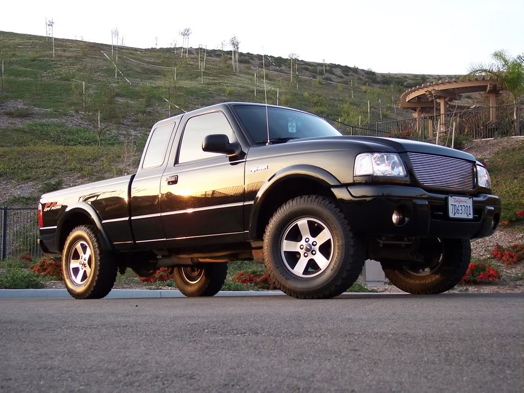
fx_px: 787
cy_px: 196
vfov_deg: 28.0
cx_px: 262
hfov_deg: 36.8
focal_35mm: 52
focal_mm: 10.7
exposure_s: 1/90
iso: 100
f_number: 3.4
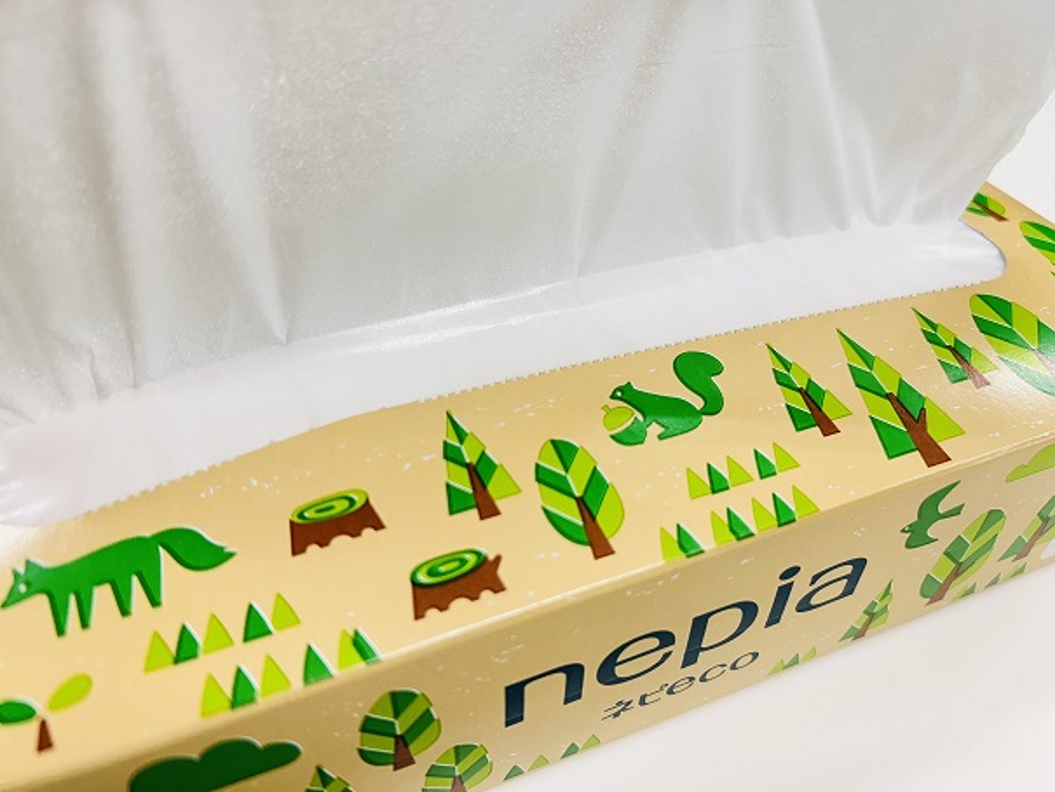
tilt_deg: -42.3
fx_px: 793
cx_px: 528
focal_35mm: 26
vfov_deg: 53.1
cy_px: 396
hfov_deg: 67.3
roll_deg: -1.7
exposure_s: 1/100
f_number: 1.5
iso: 100
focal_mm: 5.7
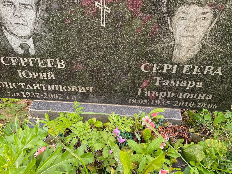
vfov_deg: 48.1
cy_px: 78
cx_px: 112
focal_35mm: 29
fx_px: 194
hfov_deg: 61.6
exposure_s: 1/211
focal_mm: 4.25
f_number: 1.8
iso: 32
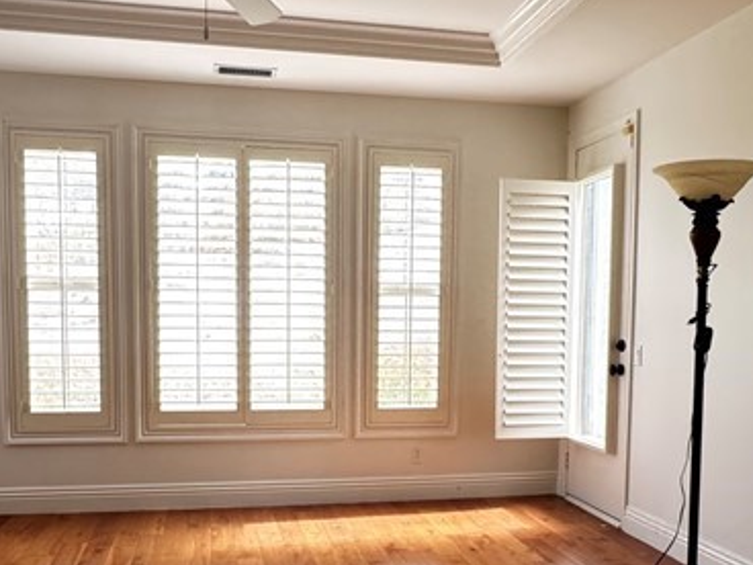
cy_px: 385
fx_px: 848
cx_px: 391
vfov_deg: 36.4
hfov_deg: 47.9
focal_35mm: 39
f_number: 2.2
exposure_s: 1/74
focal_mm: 2.22
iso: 320
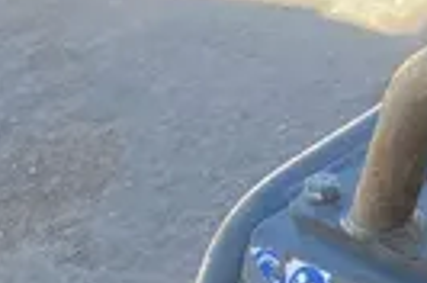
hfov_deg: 11.5
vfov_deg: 7.9
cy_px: 677
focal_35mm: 161
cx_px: 864
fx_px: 1905
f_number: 1.8
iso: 20
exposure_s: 1/276
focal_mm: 3.99
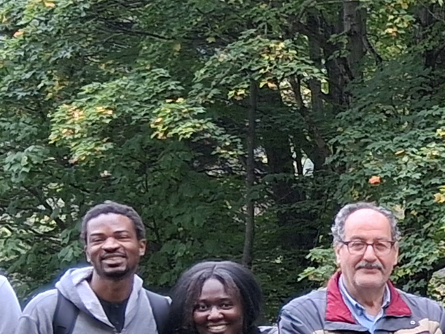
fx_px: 1993
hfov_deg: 11.7
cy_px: 370
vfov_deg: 9.5
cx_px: 827
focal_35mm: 155
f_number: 1.8
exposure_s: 1/120
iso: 40
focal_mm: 3.98
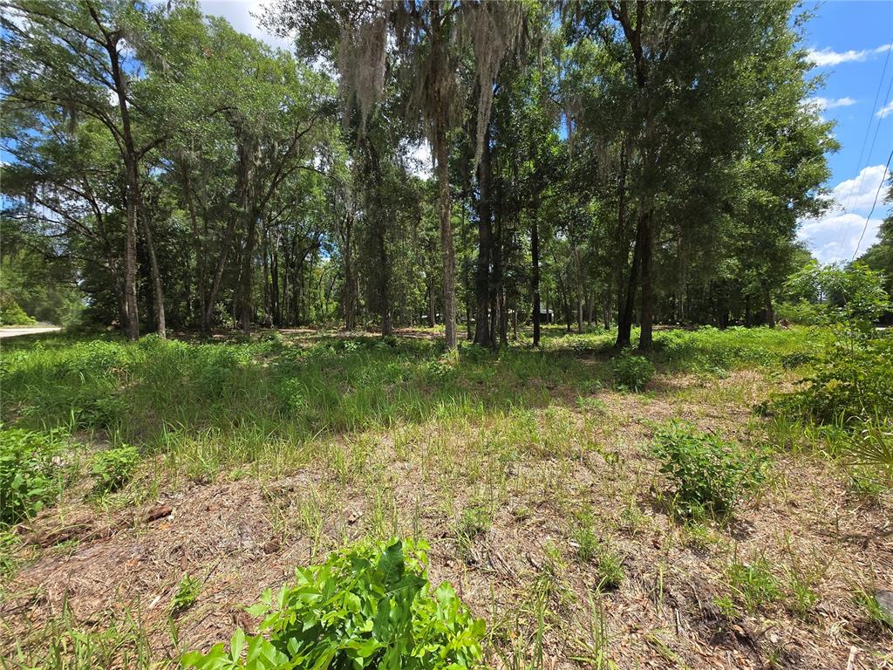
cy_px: 335
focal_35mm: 13
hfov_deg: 106.2
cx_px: 446
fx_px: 335
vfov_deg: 89.9
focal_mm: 1.7
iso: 25
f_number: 2.2
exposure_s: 1/752
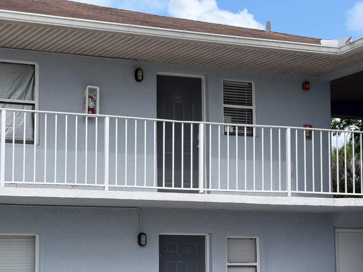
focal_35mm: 100
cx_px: 182
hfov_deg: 19.6
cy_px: 136
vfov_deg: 14.8
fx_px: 1049
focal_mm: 16.89
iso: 50
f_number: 2.8
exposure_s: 1/607
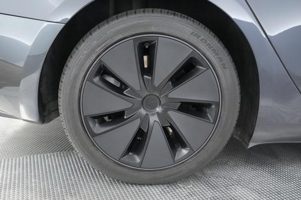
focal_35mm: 35
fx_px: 293
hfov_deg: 54.4
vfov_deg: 37.8
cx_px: 151
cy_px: 89
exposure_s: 1/320
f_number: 2.8
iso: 10000
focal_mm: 28
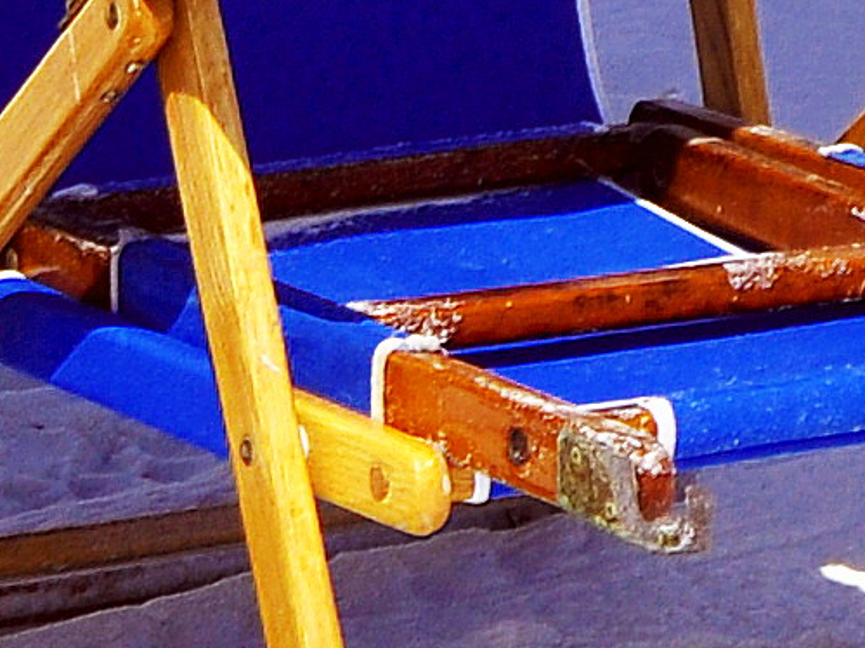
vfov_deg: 4.9
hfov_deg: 6.7
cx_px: 350
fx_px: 7420
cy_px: -629
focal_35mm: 297
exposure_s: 1/400
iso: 200
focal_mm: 24
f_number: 10
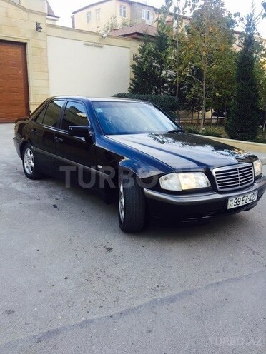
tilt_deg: -15.6
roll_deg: -2.1
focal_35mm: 29
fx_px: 297
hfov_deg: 48.2
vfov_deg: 61.7
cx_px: 133
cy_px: 177
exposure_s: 1/373
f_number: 2.2
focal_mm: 4.15
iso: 32
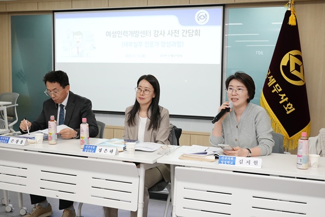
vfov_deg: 31.9
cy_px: 108
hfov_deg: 46.4
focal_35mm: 42
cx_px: 162
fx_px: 379
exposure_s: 1/250
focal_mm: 42
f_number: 5.6
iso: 3200
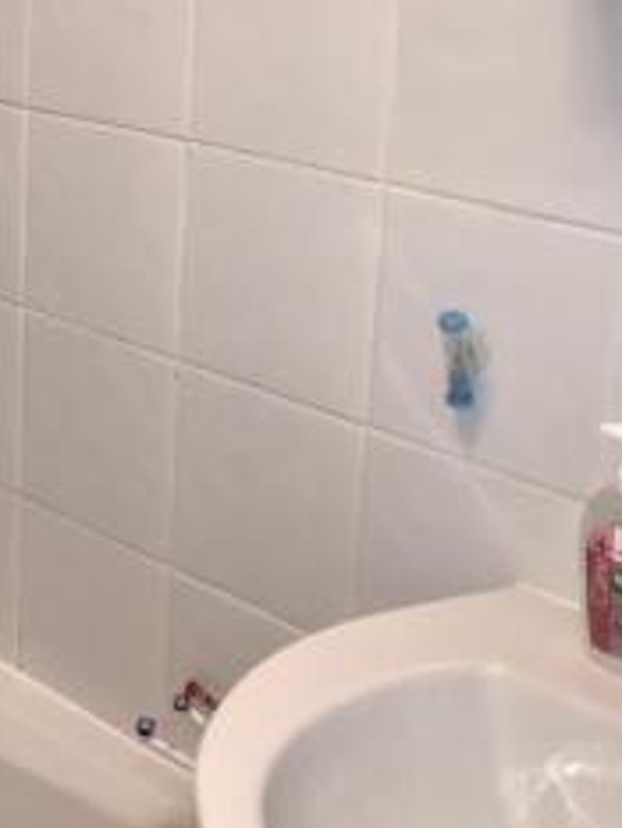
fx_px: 1676
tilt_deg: -12.8
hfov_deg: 19.7
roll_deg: -0.1
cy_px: 211
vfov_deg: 27.4
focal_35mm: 70
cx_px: -130
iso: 20
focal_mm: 3.99
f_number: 1.8
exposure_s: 1/34
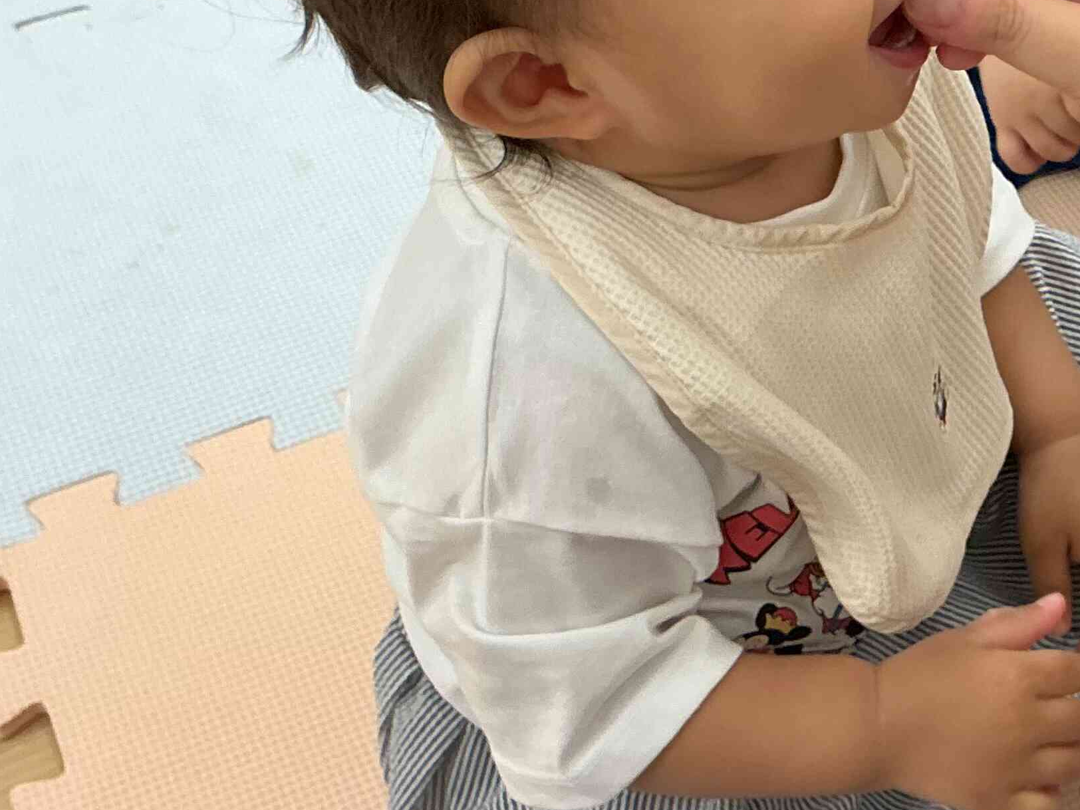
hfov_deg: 26.4
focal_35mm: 72
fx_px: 2246
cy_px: 293
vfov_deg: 20.4
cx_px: 891
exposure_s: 1/60
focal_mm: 3
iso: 50
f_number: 1.8
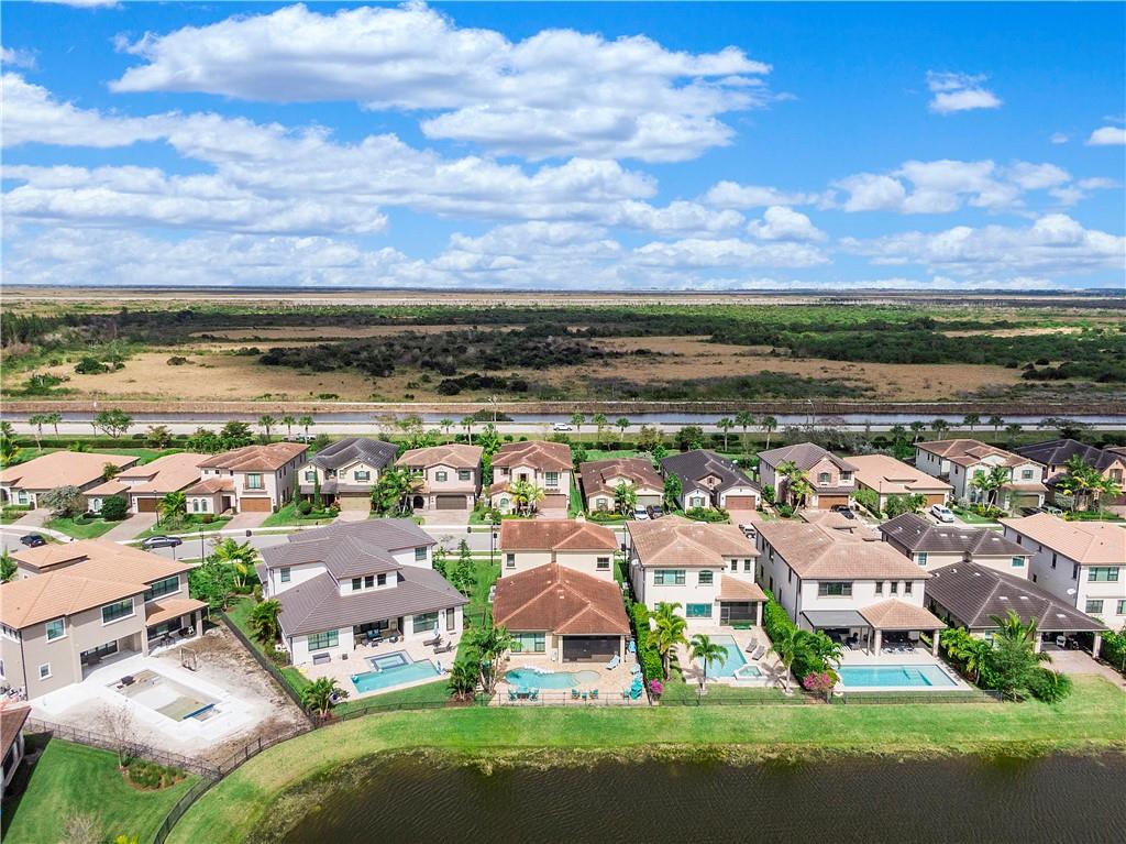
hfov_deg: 71.6
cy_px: 422
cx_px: 563
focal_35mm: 24
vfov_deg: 56.8
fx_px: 780
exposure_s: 1/2500
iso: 100
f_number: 2.8
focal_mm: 4.39
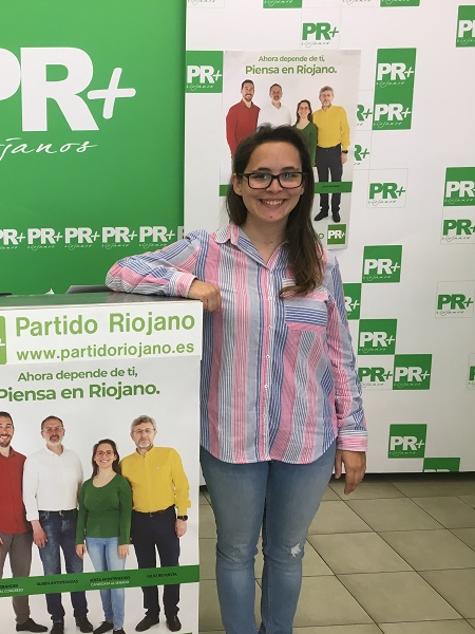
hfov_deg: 34.8
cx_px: 51
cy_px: 319
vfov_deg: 47.9
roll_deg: -0.2
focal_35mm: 39
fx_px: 714
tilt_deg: -11.2
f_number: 2.2
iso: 25
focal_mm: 4.15
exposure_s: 1/33
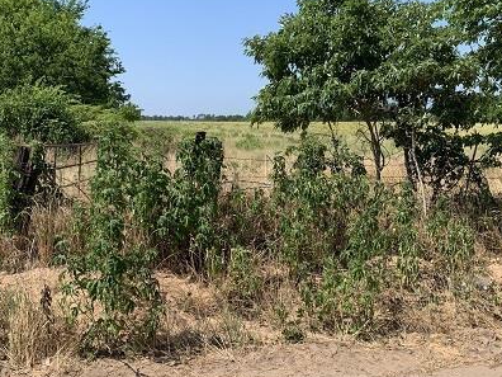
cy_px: 188
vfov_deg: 34.3
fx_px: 609
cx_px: 256
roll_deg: +0.3
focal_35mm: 42
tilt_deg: -5.0
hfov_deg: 44.8
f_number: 1.8
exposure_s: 1/1585
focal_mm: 4.25
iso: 25
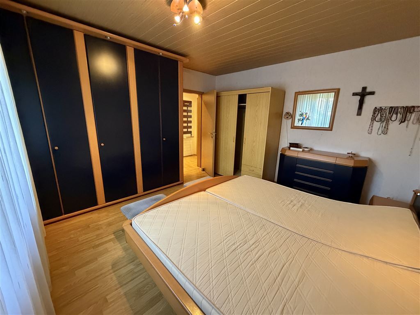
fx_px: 170
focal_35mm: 14
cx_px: 210
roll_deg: -0.9
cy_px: 158
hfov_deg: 102.1
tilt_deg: -13.5
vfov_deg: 85.7
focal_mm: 2.22
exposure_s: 1/50
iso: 800
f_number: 2.2
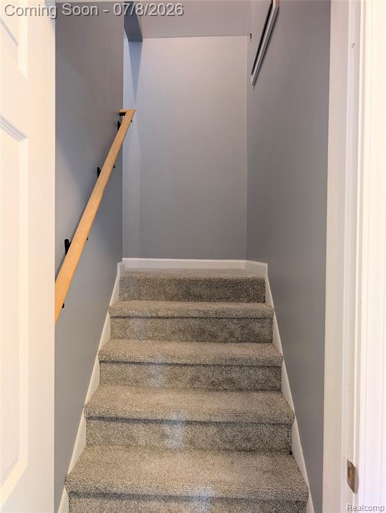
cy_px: 256
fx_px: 356
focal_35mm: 24
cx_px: 193
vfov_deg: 71.5
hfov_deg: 56.9
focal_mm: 6.9
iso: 124
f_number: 1.68
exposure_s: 1/24
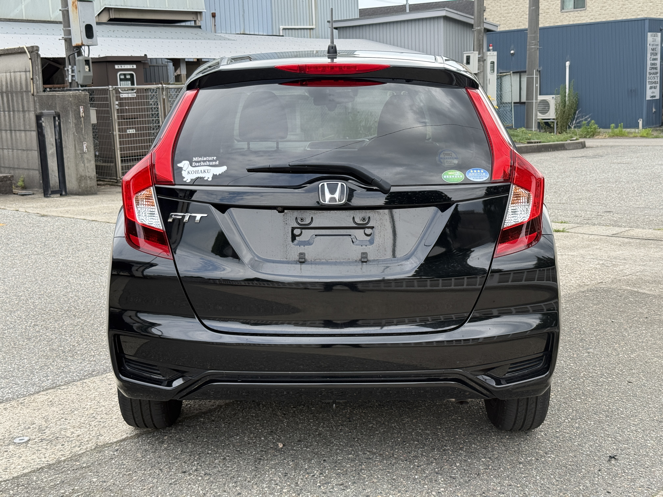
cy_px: 248
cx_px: 332
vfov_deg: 30.3
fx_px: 919
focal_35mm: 48
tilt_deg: -9.2
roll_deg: +2.1
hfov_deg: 39.7
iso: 64
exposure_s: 1/769
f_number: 1.78
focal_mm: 6.76
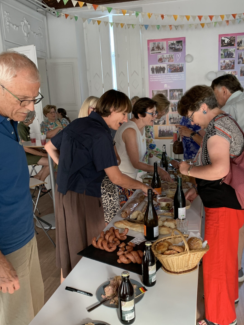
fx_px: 291
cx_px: 142
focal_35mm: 31
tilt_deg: -11.5
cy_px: 174
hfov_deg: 45.3
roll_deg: +2.3
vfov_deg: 58.3
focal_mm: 4.25
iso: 200
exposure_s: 1/60
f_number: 1.8
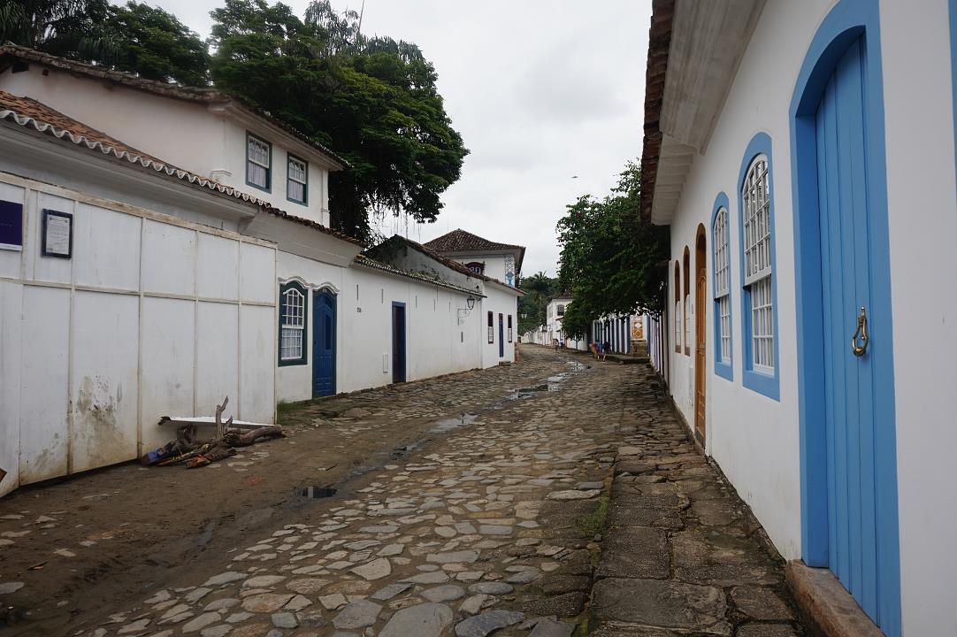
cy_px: 318
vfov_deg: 53.1
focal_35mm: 24
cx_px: 478
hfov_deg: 73.8
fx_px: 638
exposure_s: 1/80
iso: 100
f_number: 8
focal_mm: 16
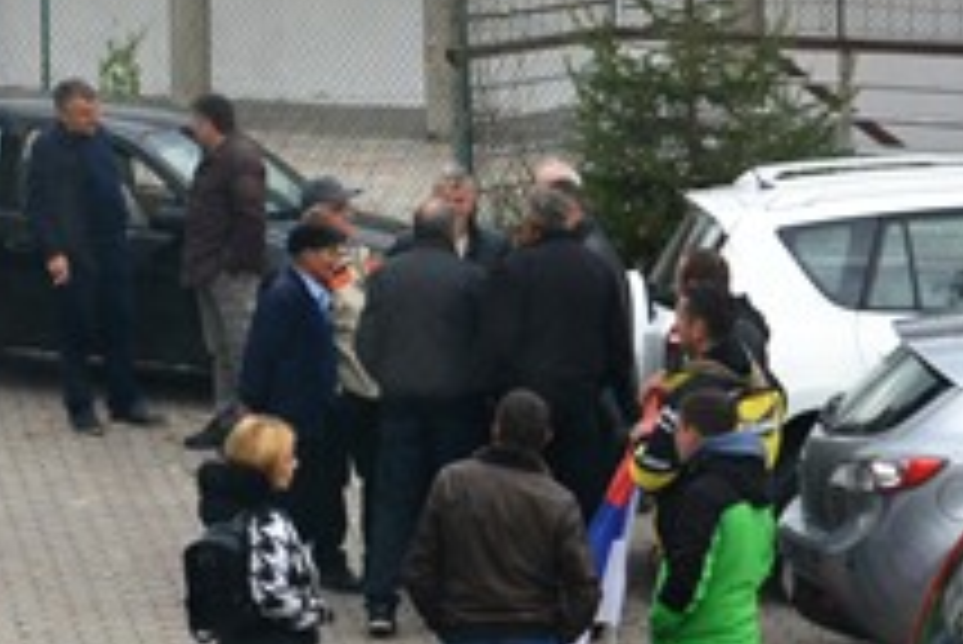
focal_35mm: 246
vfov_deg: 5.6
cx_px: 292
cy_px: 27
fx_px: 6598
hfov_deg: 8.3
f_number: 5.6
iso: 1100
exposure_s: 1/500
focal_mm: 55
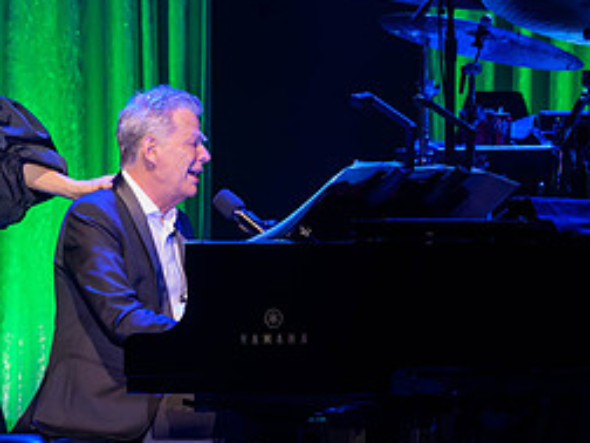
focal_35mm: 959
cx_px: 108
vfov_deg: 1.6
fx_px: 16345
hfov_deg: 2.1
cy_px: 113
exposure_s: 1/250
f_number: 5.6
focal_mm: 300
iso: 1800
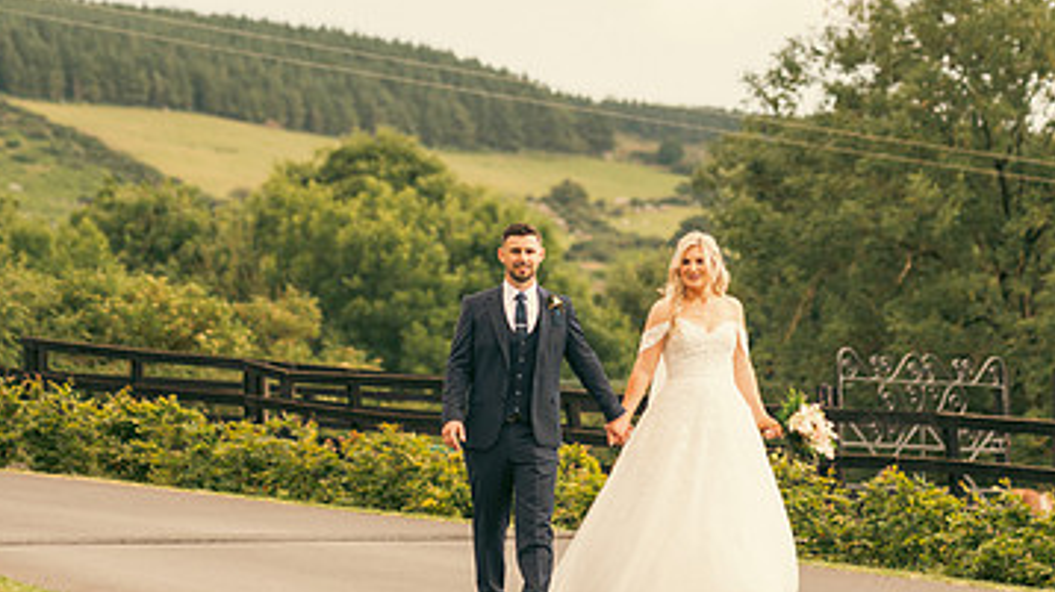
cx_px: 598
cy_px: 178
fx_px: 6879
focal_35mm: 246
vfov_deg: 4.9
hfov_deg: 8.8
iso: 125
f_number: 3.5
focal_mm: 145
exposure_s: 1/320
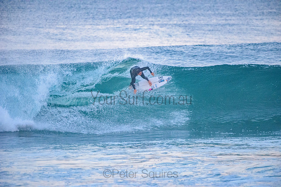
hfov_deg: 4.1
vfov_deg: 2.8
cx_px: 140
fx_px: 3904
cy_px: 94
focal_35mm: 500
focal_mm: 500
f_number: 5.6
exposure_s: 1/500
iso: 6400
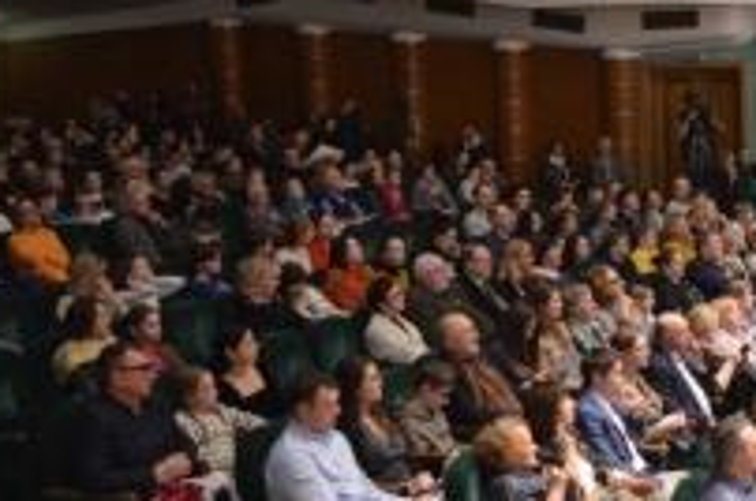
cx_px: 670
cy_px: 256
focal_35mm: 60
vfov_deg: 22.5
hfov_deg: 32.0
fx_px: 1258
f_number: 3.5
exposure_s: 1/30
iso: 1600
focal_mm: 18
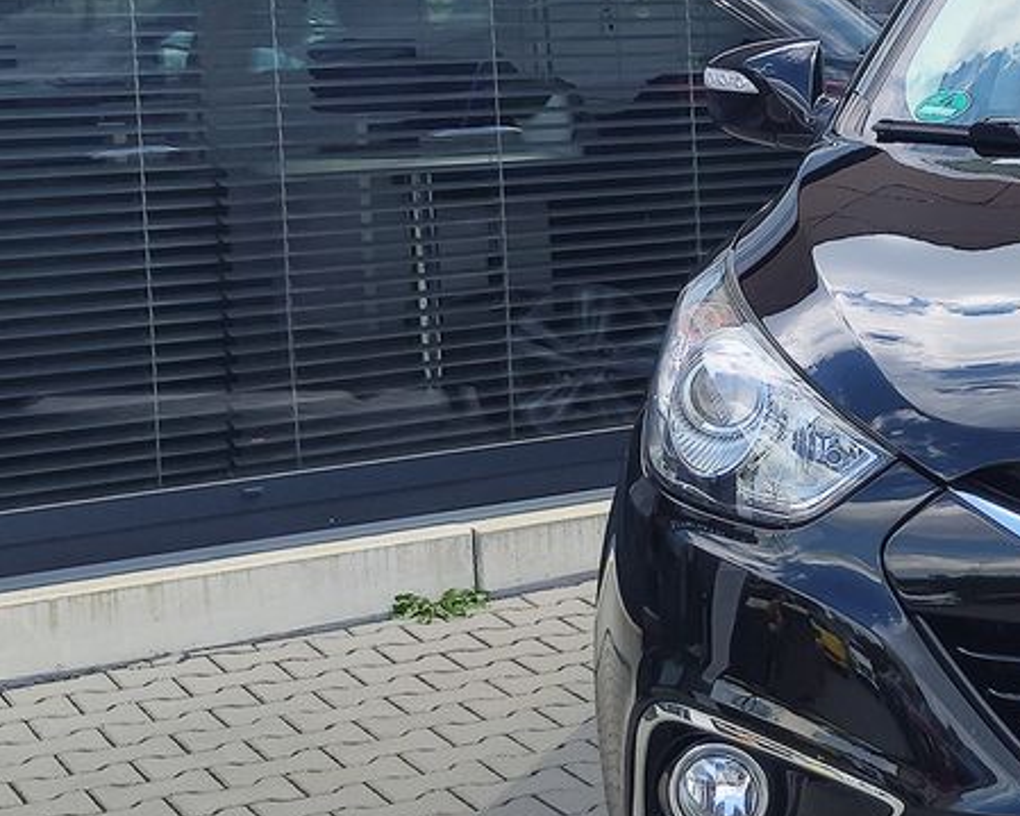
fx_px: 1811
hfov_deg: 26.6
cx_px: 1324
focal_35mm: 60
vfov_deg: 25.3
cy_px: 302
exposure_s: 1/649
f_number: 1.69
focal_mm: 7.01
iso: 50
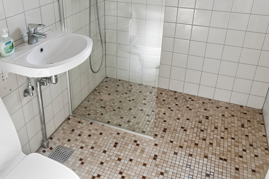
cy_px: 56
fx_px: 239
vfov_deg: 40.5
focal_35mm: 32
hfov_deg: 58.4
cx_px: 113
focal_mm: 12
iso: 200
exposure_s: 1/50
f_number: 10
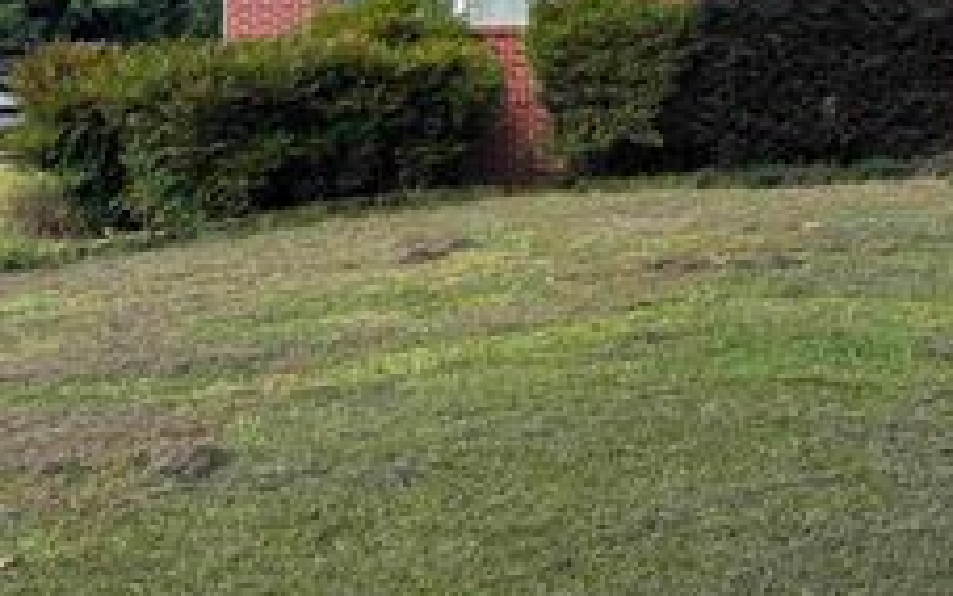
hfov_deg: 32.1
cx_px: 1041
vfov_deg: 22.4
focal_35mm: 56
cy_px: 19
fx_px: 1455
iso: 80
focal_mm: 6.76
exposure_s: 1/966
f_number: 1.78
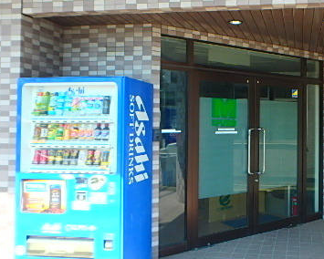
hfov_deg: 46.3
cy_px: 120
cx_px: 264
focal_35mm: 37
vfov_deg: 40.1
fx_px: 355
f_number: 3.5
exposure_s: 1/250
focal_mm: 3.7
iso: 125
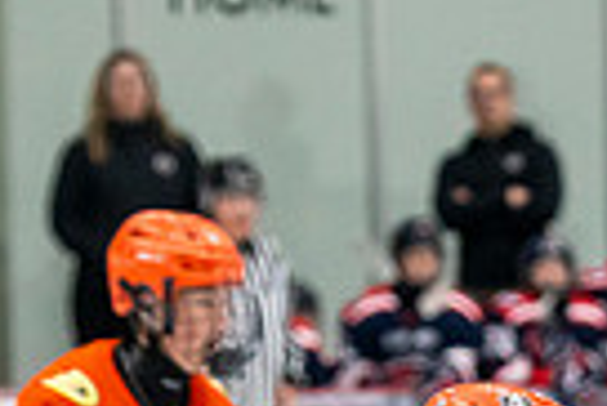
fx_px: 8811
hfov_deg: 3.9
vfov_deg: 2.6
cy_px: 892
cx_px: 583
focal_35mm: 522
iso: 2500
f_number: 3.2
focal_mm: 98
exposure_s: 1/640
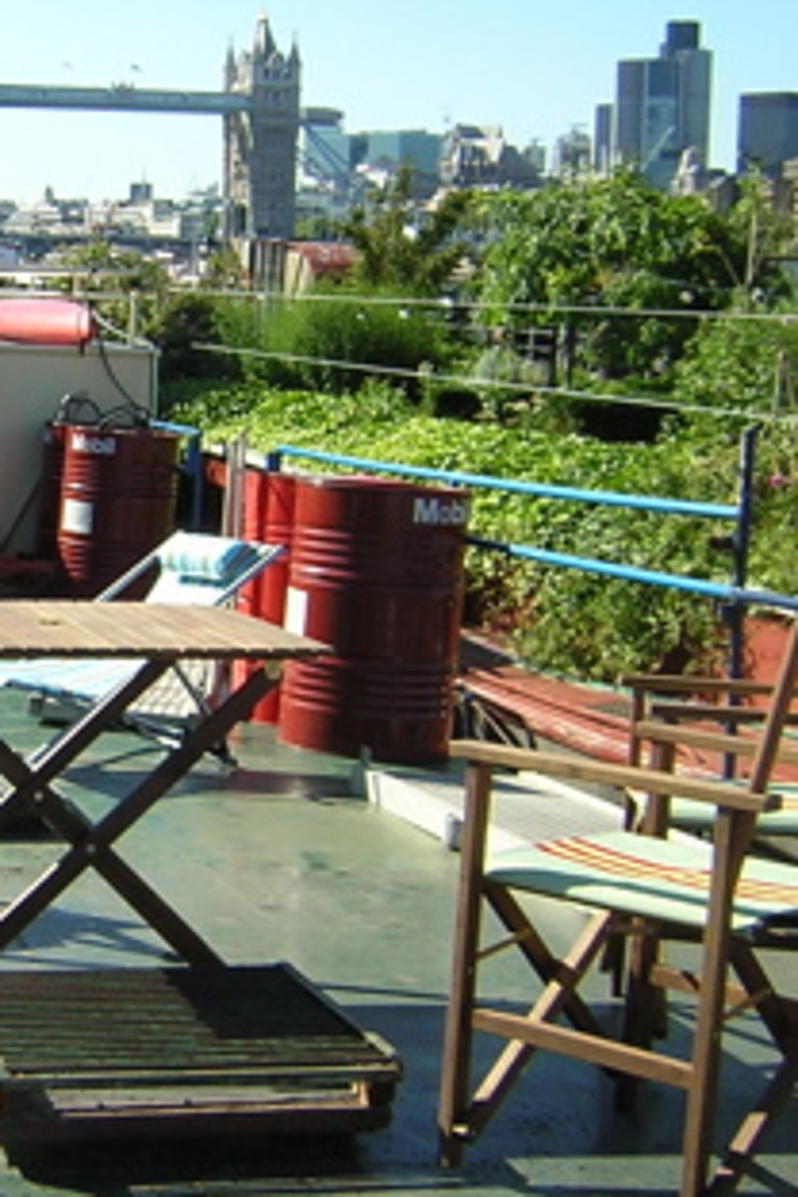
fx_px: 2128
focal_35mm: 64
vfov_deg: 31.4
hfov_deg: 20.5
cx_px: -25
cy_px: 604
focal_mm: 4.7
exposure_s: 1/222
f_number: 5.2
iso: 100
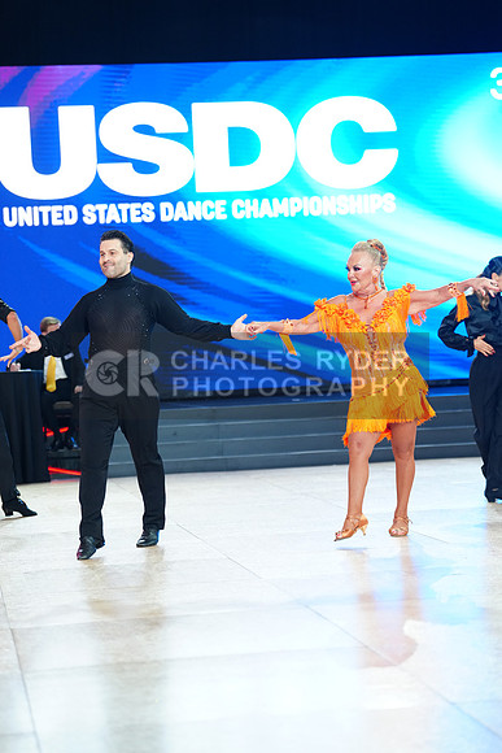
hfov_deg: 14.6
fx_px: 1965
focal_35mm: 94
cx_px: 251
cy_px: 376
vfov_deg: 21.7
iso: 1600
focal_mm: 94
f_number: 2.8
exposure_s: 1/640
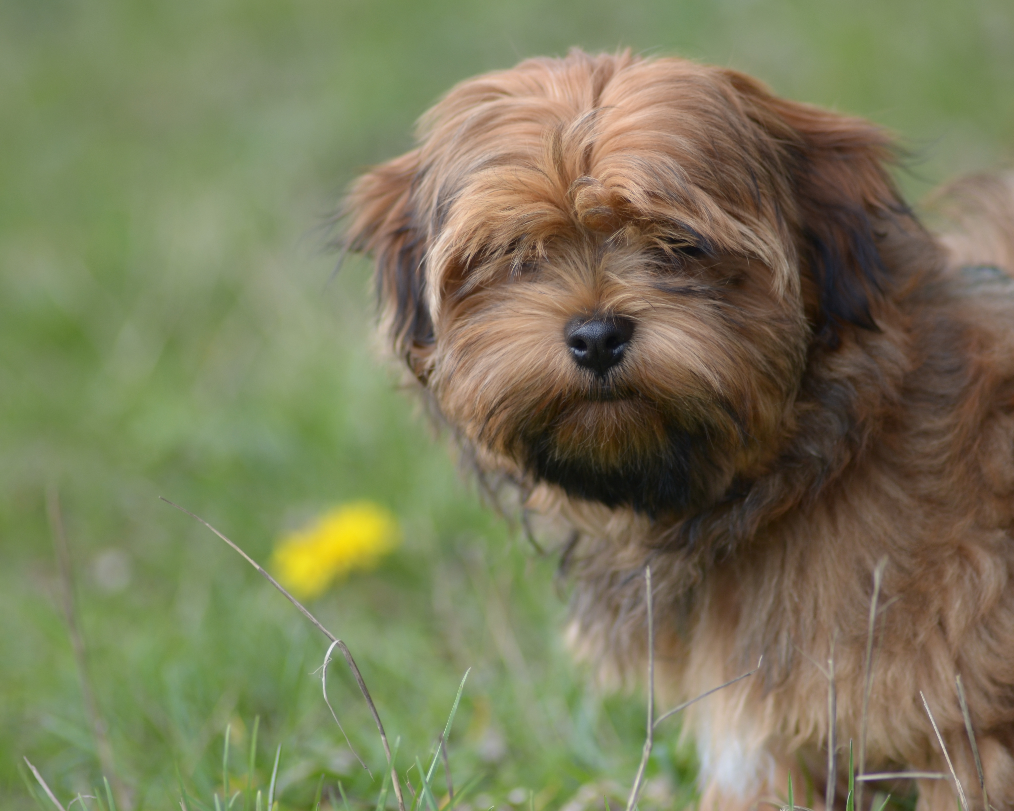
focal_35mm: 306
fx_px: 9183
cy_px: 405
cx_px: 588
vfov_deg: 5.1
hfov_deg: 6.3
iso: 250
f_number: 3.2
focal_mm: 180
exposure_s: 1/1000
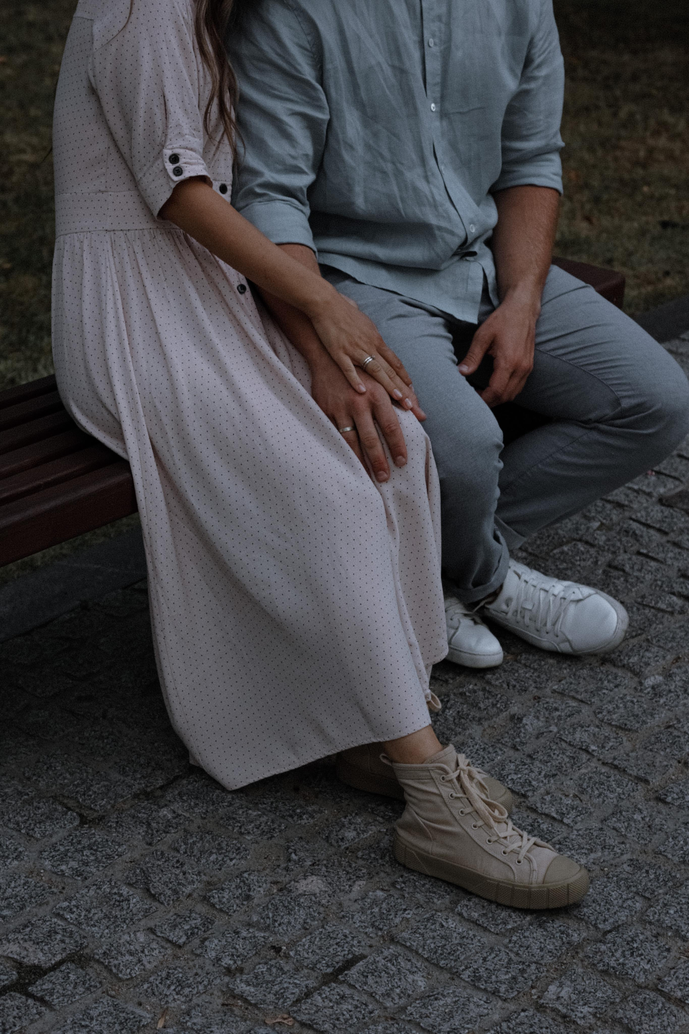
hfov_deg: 18.2
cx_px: 344
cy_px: 517
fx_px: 2153
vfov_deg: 27.0
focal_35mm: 75
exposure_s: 1/80
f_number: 4
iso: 160
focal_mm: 50
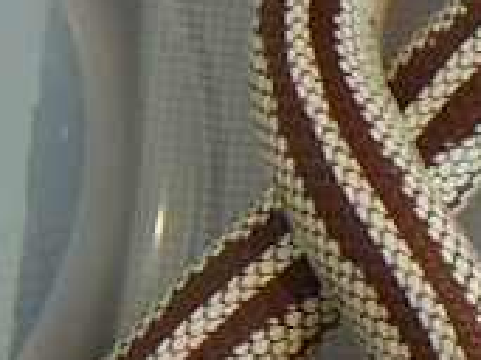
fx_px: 1611
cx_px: 788
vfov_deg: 12.8
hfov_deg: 15.3
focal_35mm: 116
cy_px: 166
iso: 100
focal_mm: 8.13
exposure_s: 1/4
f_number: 2.7
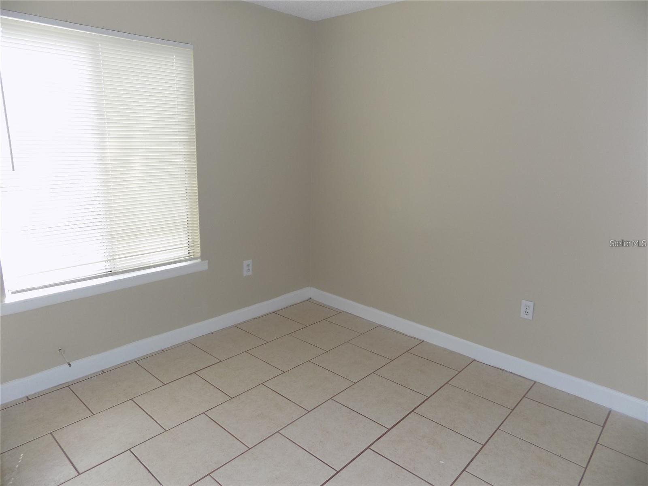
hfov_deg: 73.9
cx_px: 324
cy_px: 243
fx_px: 431
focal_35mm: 23
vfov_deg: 58.9
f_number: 3.1
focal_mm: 4
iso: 80
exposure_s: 1/50
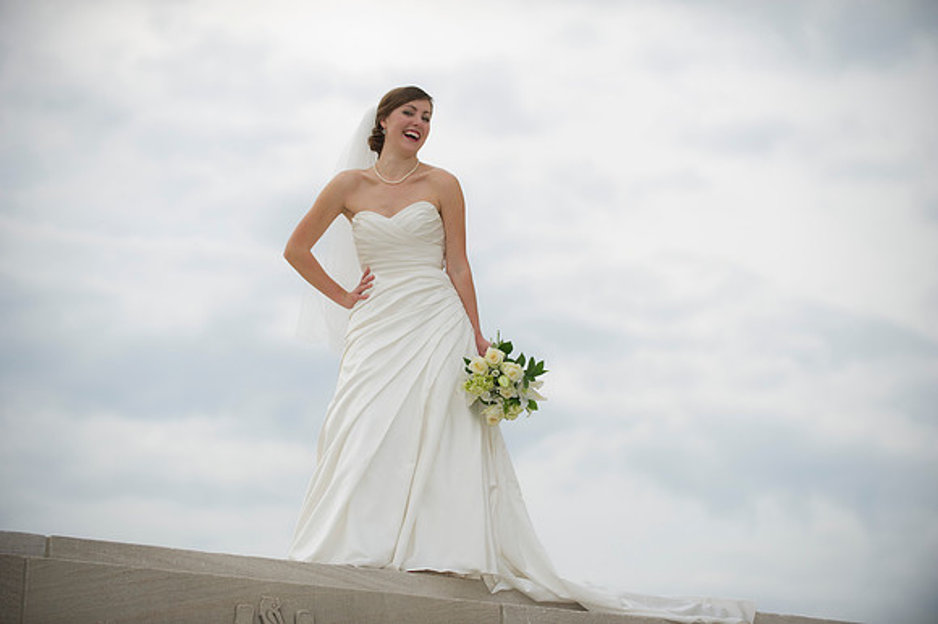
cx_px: 469
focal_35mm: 116
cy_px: 312
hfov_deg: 17.7
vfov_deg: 11.8
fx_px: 3021
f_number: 2.8
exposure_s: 1/250
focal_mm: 116
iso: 160
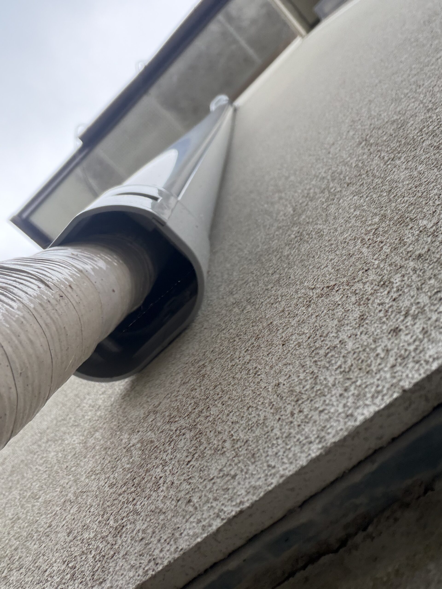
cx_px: 221
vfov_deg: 60.0
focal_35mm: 30
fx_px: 511
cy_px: 294
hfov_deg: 46.8
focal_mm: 2.71
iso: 25
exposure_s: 1/342
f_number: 1.9
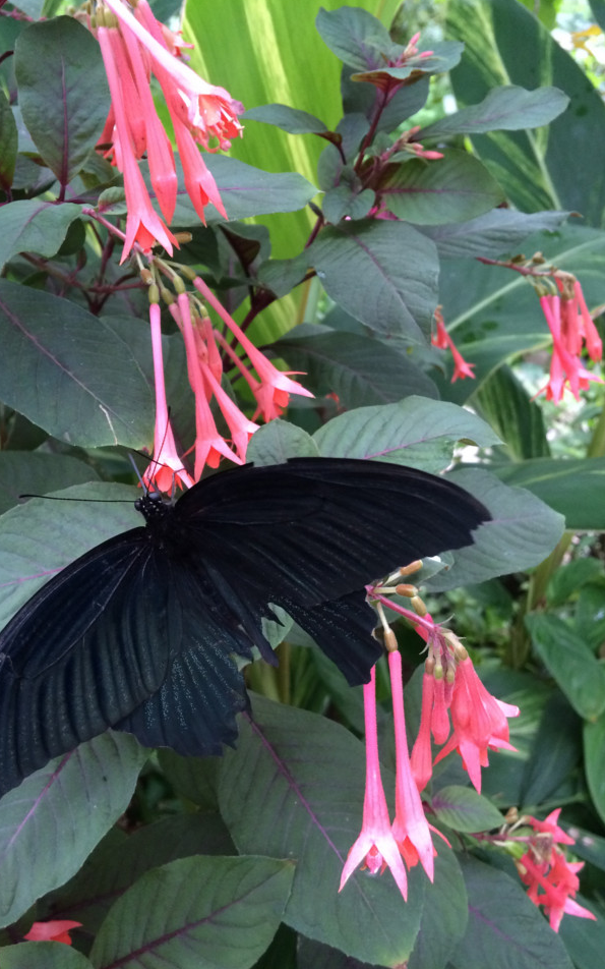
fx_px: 818
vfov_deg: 61.2
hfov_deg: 40.6
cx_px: 289
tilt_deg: -45.1
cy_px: 481
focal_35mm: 31
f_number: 2.2
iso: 200
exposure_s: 1/30
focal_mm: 4.15
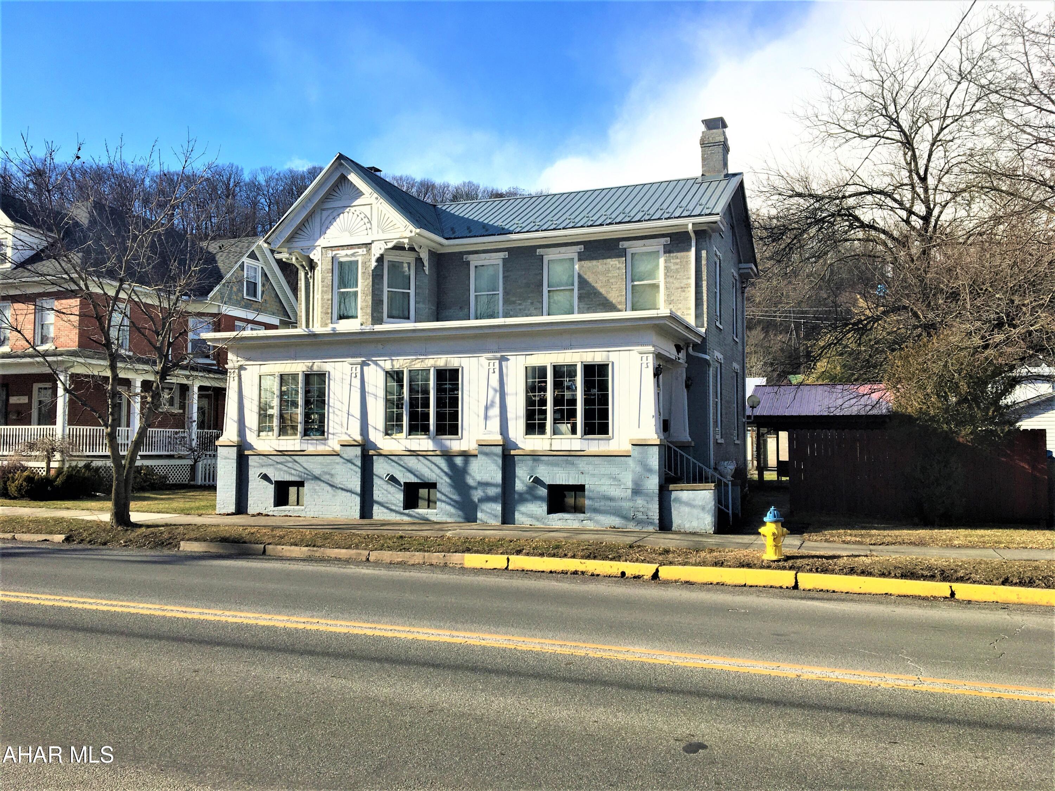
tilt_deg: +2.7
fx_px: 884
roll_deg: +0.1
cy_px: 396
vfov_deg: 48.2
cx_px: 528
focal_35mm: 29
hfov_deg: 61.7
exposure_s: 1/1637
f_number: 2.2
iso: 25
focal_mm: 4.15
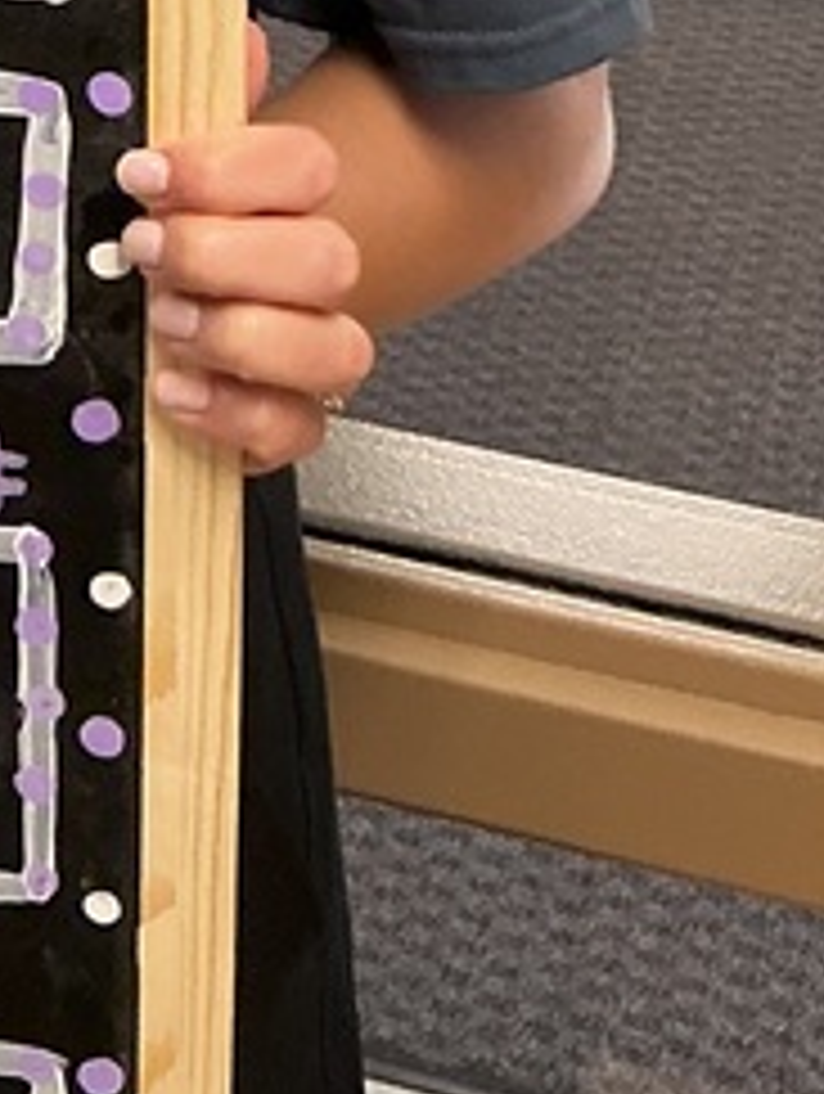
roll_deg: +1.0
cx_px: -608
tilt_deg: -12.3
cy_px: -797
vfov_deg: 14.4
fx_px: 3862
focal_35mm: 122
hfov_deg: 11.4
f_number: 1.8
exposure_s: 1/60
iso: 125
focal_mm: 3
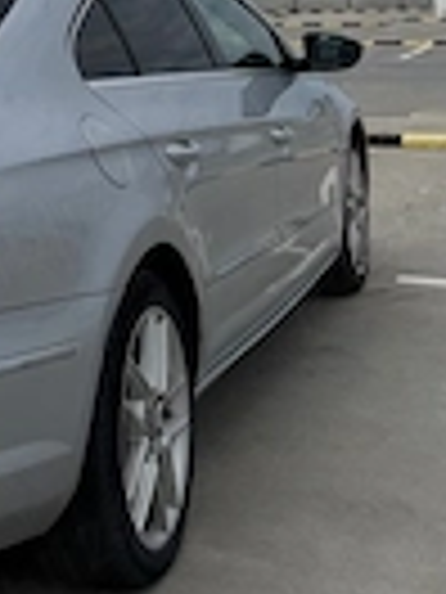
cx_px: -185
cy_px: -86
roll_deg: +0.6
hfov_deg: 18.3
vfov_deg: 24.6
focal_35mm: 73
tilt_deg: +4.2
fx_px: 1254
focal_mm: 6.76
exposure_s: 1/14286
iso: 80
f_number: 1.78
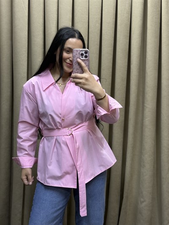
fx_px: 312
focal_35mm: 48
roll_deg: -0.5
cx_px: 84
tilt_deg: -15.8
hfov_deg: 30.3
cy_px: 112
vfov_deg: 39.6
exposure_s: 1/134
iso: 50
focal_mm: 6.76
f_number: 1.78
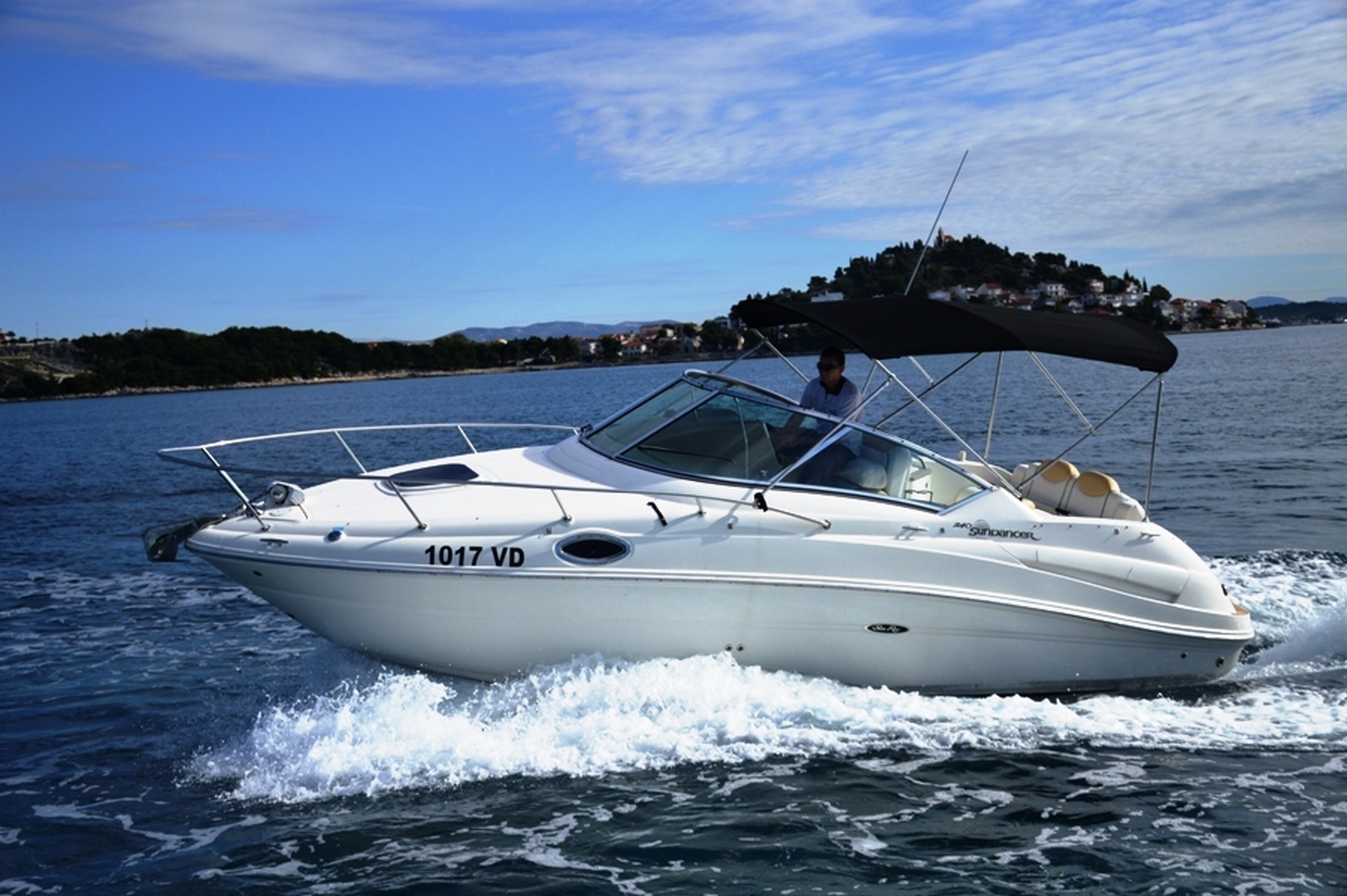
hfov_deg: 43.6
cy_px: 448
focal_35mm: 45
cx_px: 674
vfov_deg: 29.8
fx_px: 1682
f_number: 4
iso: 110
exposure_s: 1/2500
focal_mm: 30
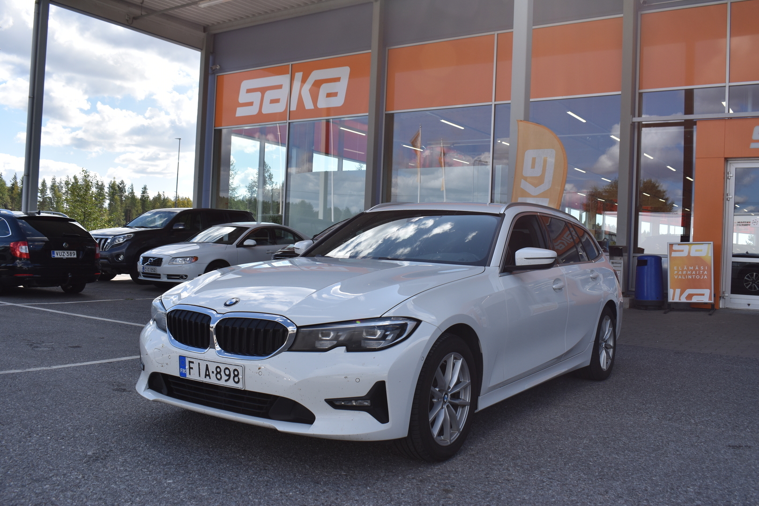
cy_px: 253
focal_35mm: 33
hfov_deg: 57.2
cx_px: 380
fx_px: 696
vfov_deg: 40.0
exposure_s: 1/500
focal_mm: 22
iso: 200
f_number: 8
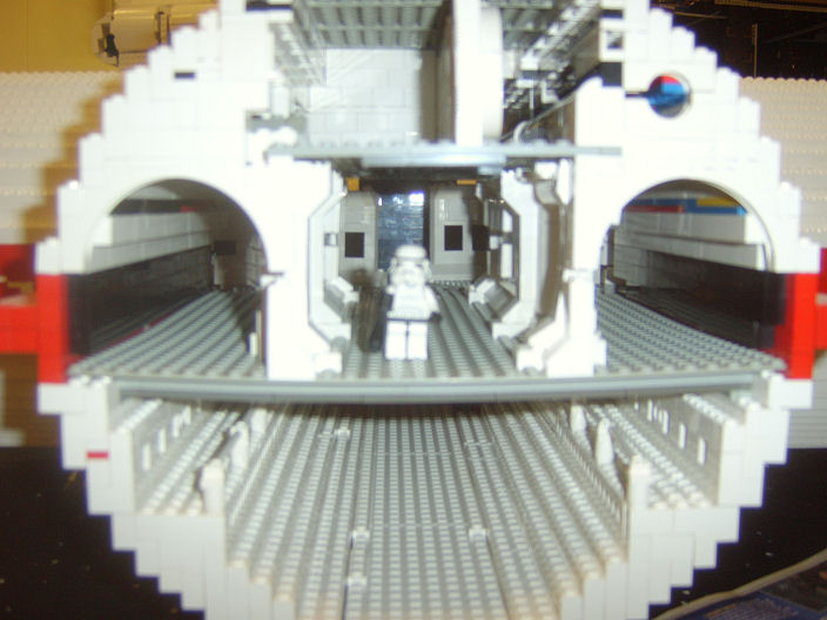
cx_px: 414
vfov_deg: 45.4
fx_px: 741
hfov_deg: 58.4
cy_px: 310
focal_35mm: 31
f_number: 2.7
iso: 141
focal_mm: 8.13
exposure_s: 1/30
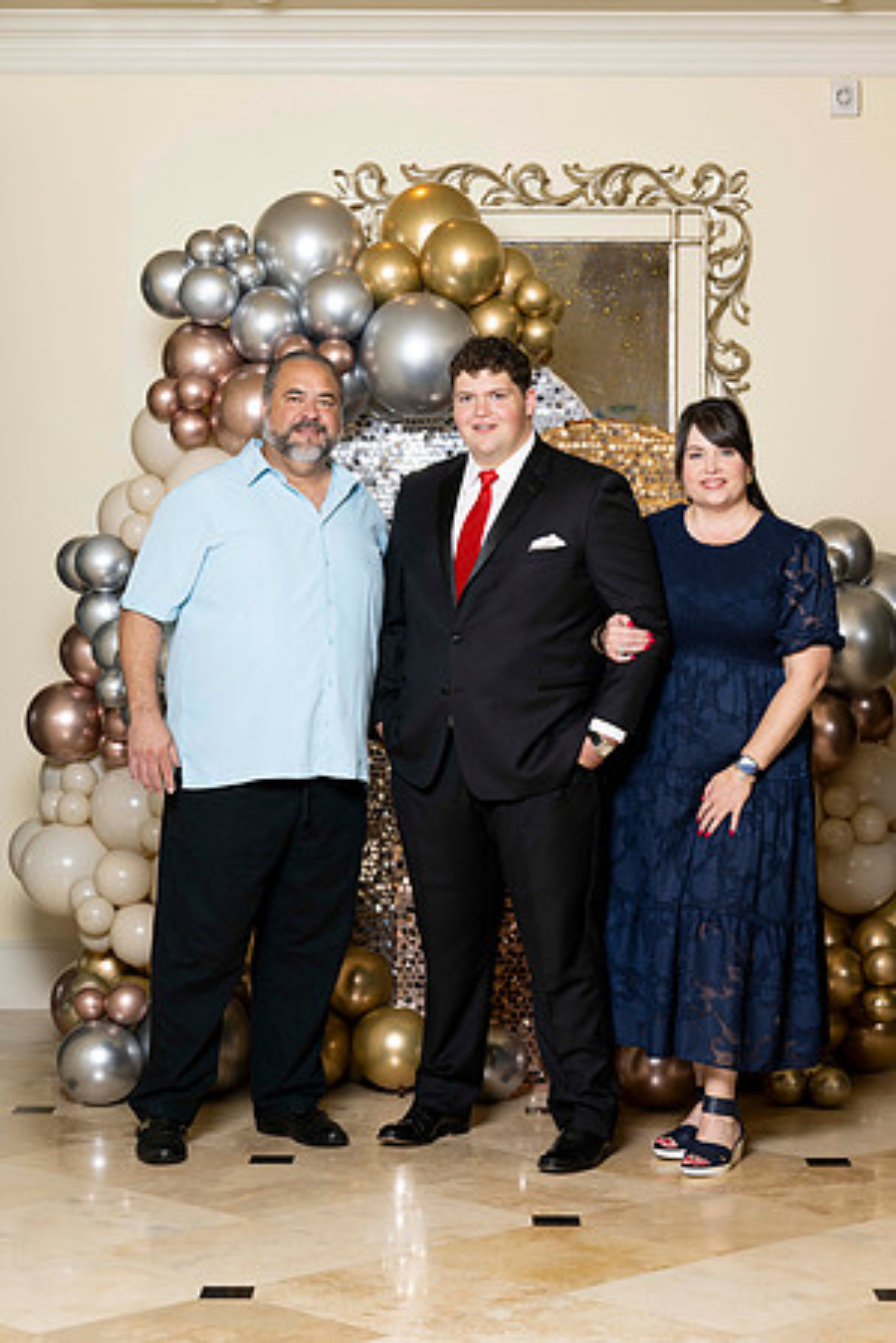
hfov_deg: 16.5
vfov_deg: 24.5
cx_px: 448
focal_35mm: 83
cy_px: 672
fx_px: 3098
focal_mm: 83
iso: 250
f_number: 5.6
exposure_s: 1/200
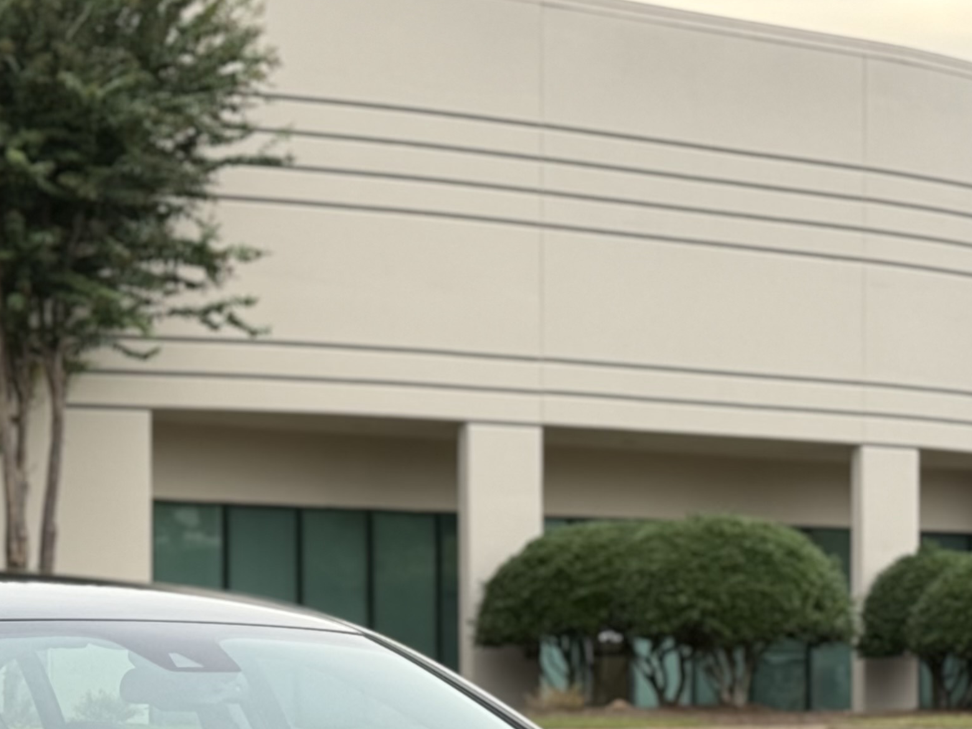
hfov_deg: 15.8
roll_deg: +0.8
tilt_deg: -0.8
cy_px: 785
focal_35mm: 124
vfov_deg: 11.8
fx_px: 3482
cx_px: 205
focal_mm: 6.76
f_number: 1.78
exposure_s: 1/190
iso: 80
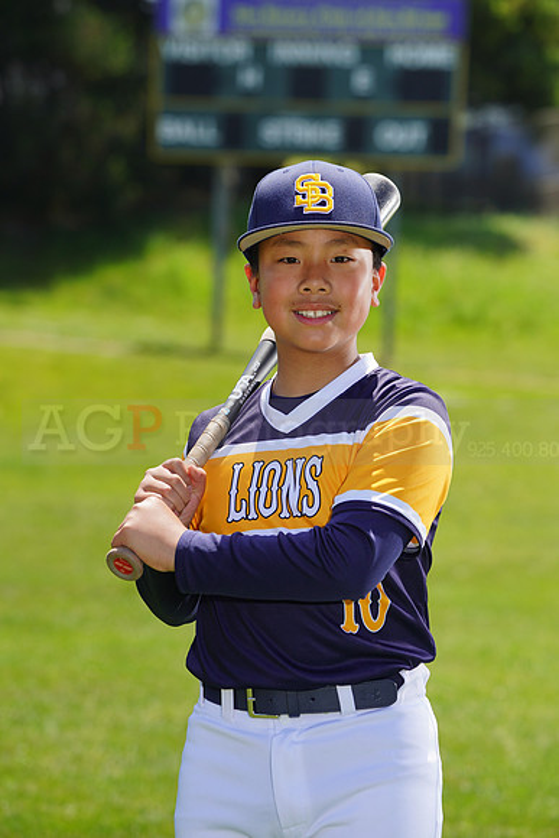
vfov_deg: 10.3
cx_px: 280
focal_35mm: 200
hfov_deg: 6.9
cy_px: 419
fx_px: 4655
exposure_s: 1/250
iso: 100
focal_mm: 200
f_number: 8
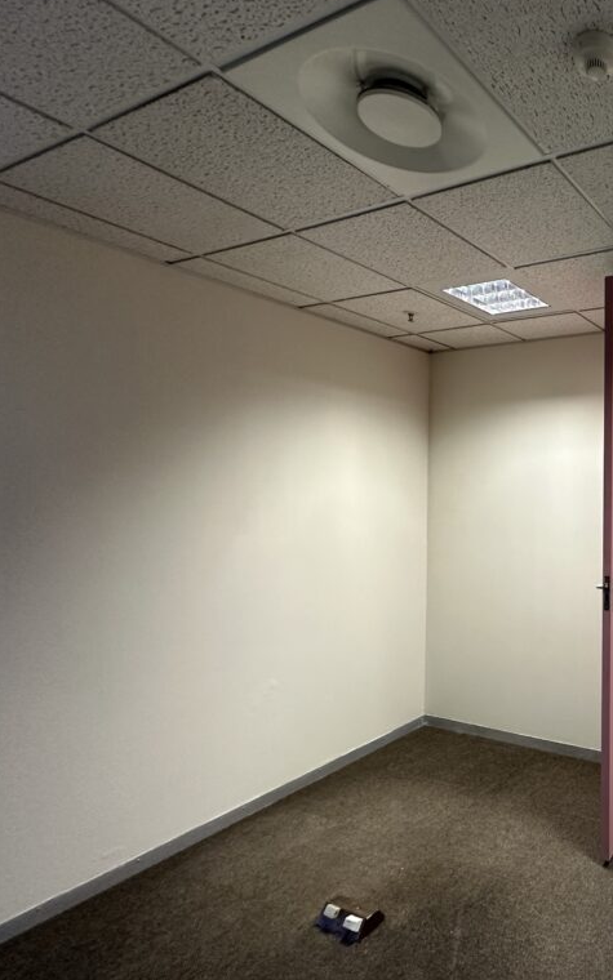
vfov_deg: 85.1
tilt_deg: +3.7
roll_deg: -1.2
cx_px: 656
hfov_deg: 46.2
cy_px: 486
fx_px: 535
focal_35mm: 20
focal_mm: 2.22
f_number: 2.2
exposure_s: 1/100
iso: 200
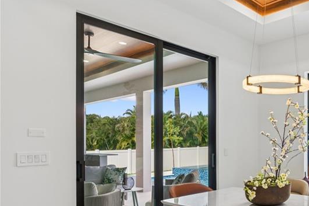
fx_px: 266
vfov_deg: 41.7
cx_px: 298
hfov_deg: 50.5
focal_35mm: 31
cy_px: 140
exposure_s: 1/30
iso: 125
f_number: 8
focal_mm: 16
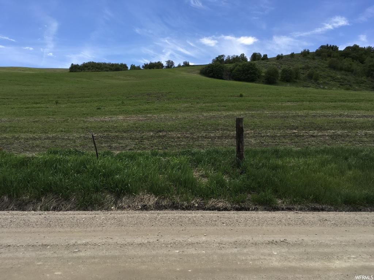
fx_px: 313
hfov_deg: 61.7
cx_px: 187
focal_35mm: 29
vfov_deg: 48.2
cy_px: 140
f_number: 2.2
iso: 25
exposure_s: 1/1183
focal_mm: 4.15
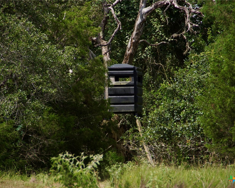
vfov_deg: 5.1
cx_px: 125
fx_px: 2122
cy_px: 94
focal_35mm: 305
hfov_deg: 6.3
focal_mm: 180
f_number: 6.3
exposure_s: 1/2000
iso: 400
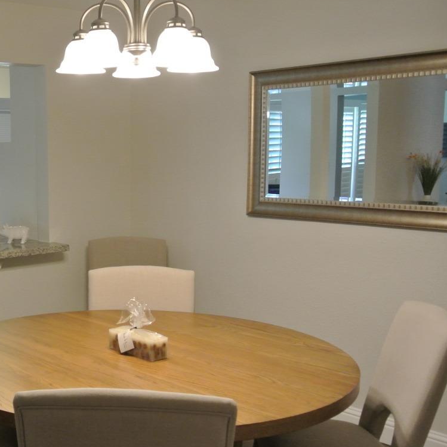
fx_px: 672
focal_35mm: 46
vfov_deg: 36.6
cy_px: 272
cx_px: 13
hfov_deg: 34.0
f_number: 3.5
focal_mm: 10
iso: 720
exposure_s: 1/60
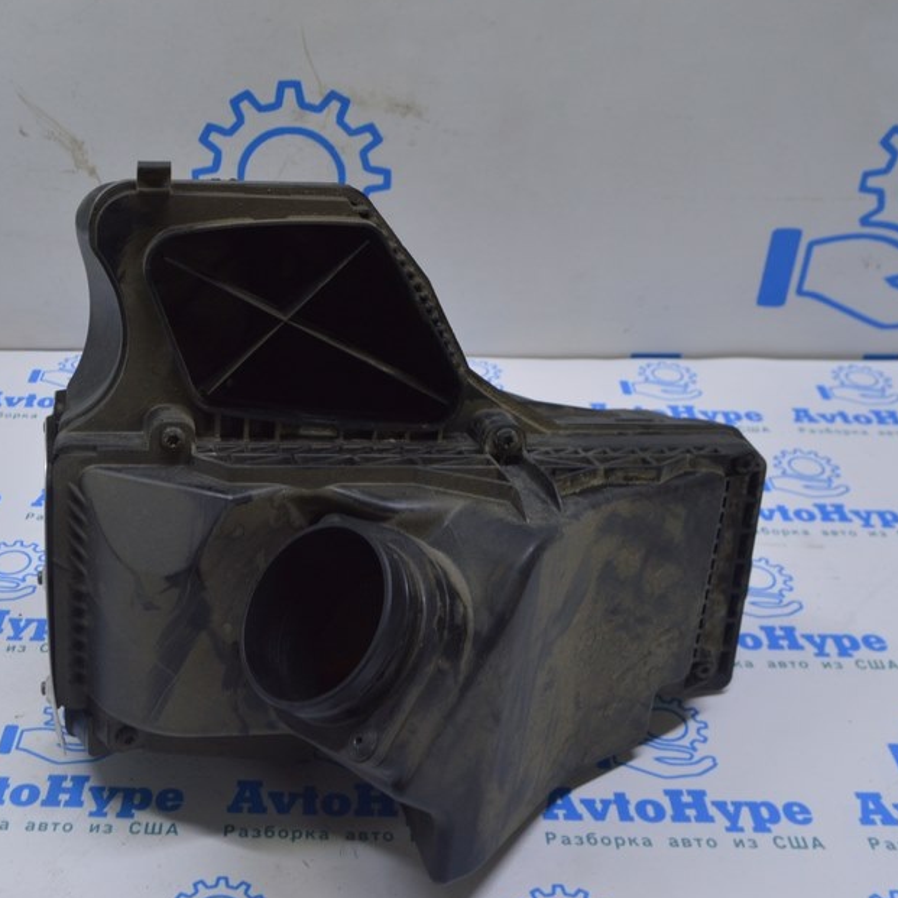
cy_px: 449
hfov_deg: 39.5
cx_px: 291
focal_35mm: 42
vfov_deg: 40.0
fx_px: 1233
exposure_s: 1/30
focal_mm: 20
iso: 400
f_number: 5.6
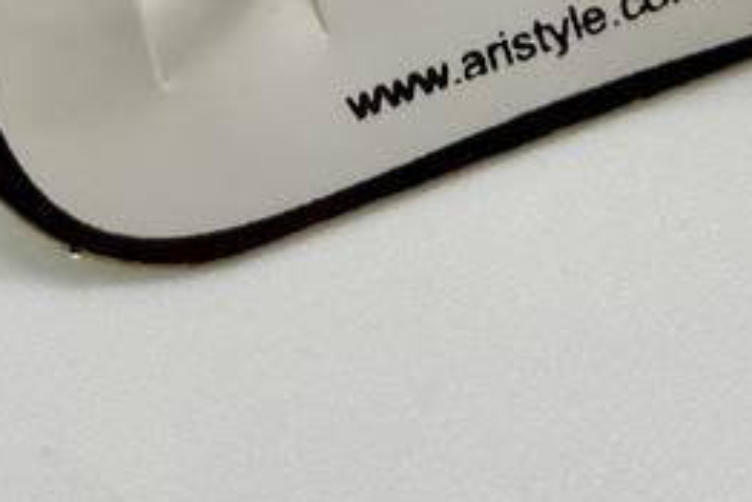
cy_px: -657
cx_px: 353
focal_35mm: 195
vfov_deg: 6.7
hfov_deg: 10.5
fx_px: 4075
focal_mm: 6.86
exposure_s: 1/230
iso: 50
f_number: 1.78
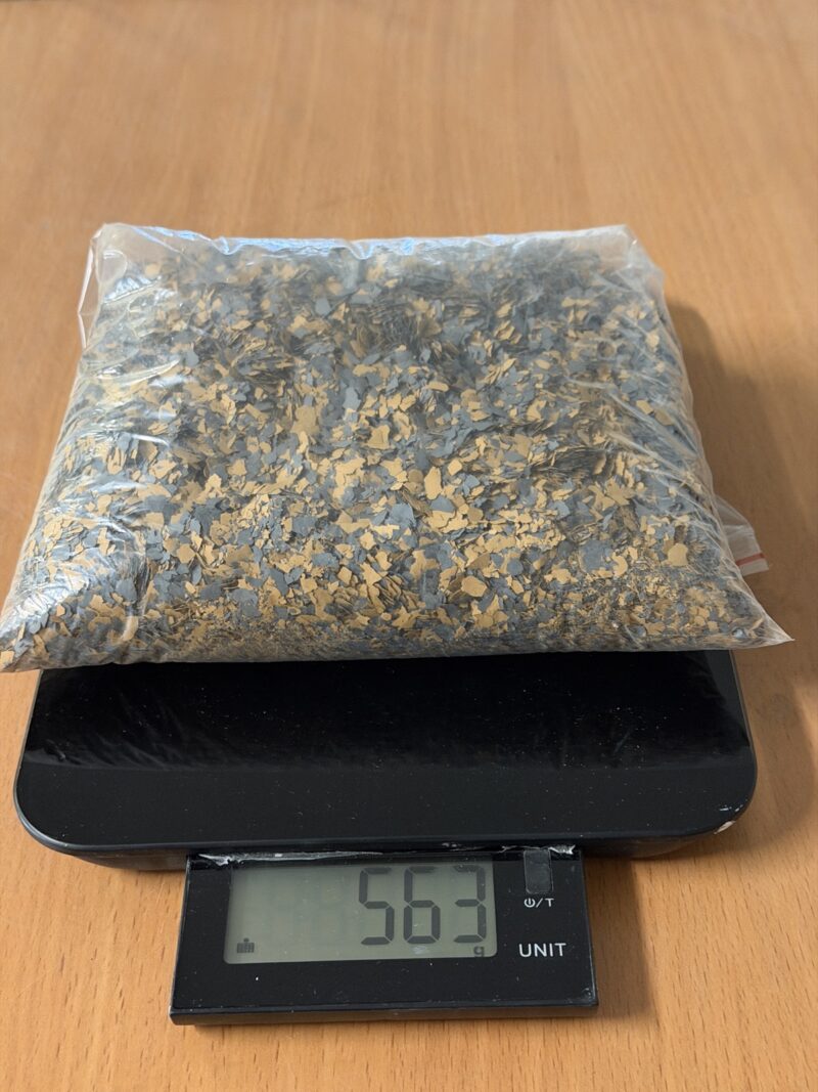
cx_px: 409
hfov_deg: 30.3
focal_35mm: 48
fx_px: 1513
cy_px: 546
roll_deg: +2.4
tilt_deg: -43.0
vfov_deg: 39.7
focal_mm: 6.76
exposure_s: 1/30
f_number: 1.78
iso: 640
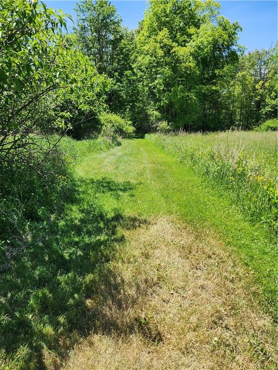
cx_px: 139
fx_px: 246
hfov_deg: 58.9
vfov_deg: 73.9
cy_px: 185
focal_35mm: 23
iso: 12
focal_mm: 6.4
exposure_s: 1/528
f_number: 1.8
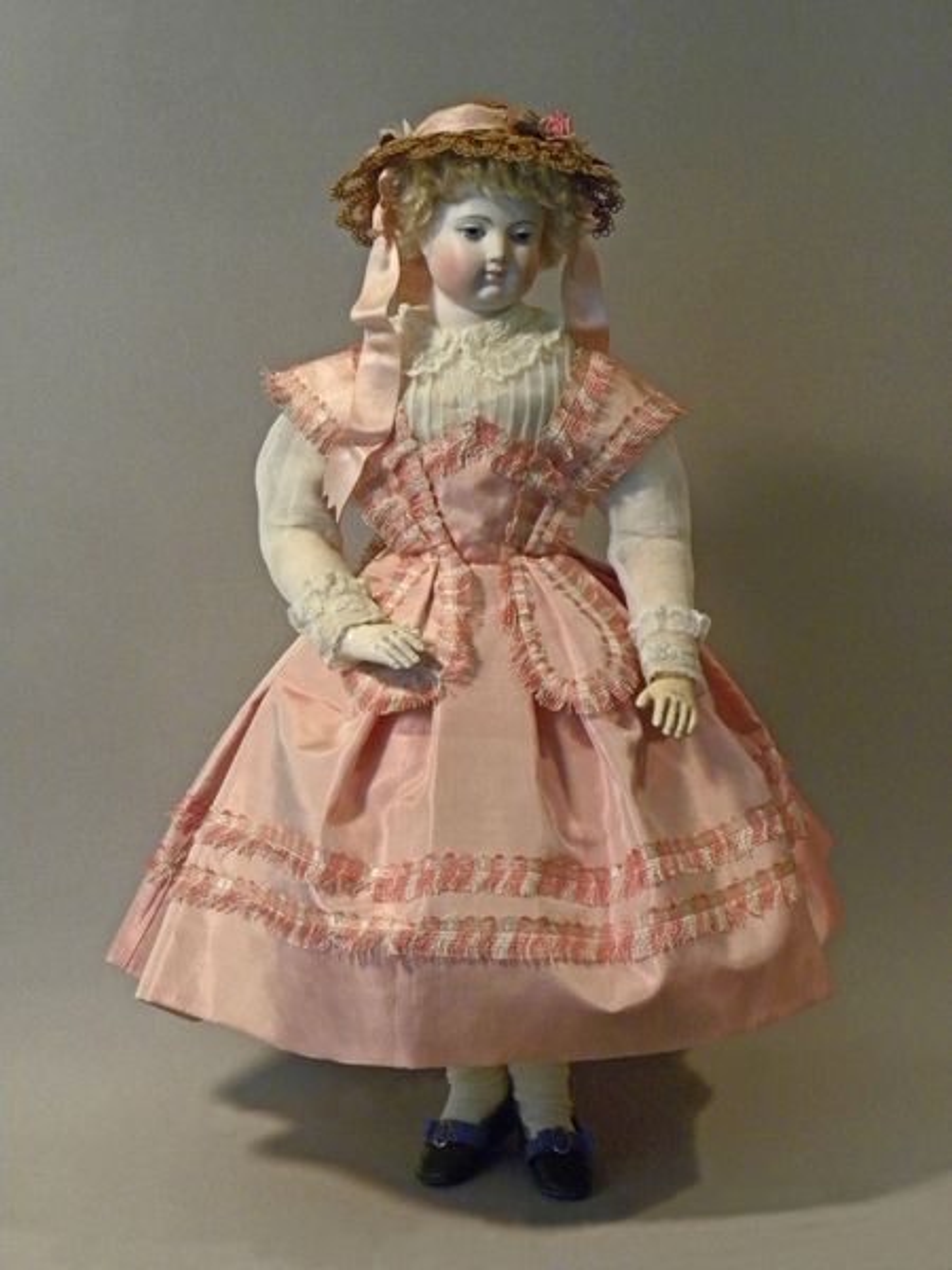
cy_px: 635
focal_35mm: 85
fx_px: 3117
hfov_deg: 17.4
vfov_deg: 23.0
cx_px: 476
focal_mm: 15.1
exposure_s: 1/51.8
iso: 400
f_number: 4
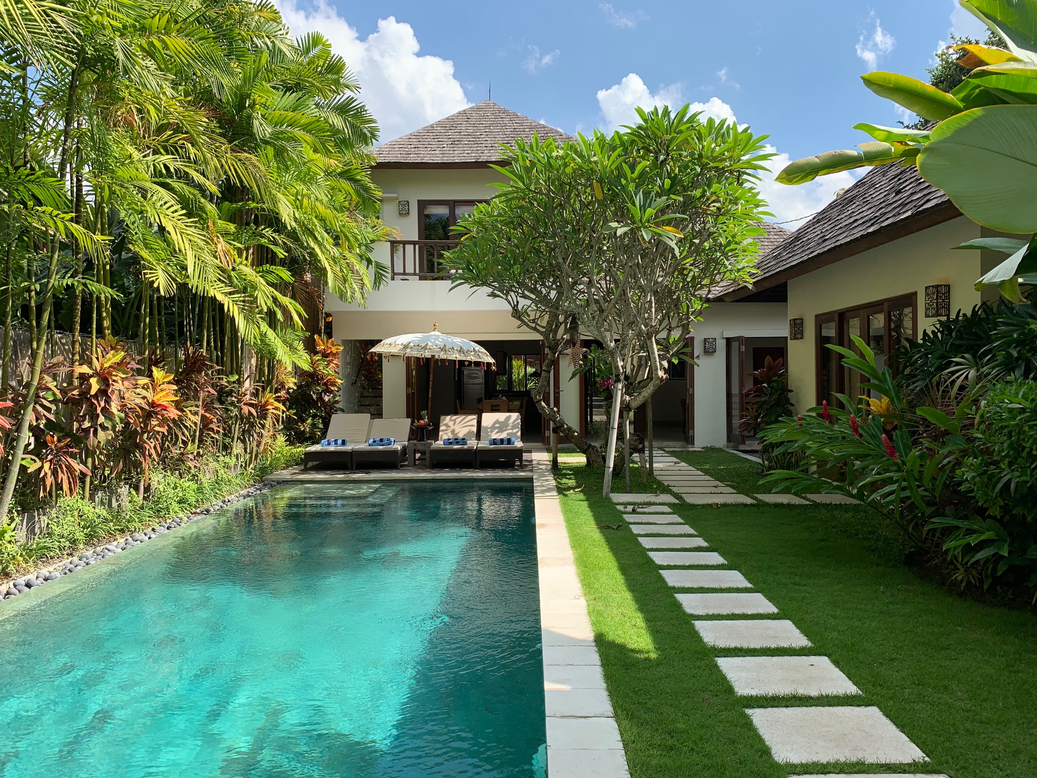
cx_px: 518
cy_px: 389
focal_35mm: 26
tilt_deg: +0.9
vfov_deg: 53.1
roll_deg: -0.2
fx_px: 779
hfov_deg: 67.3
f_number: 1.8
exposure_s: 1/1176
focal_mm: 4.25
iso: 25
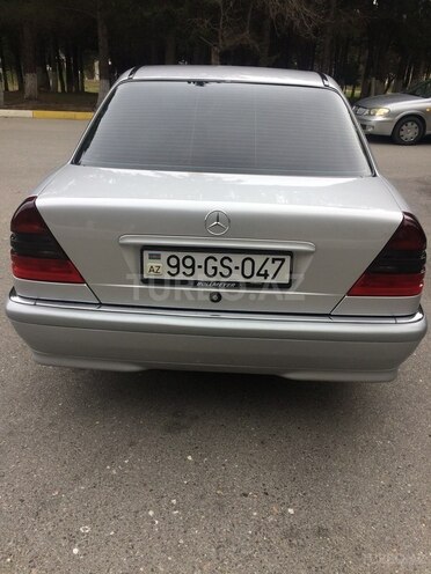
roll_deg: -1.0
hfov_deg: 48.2
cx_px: 216
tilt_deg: -24.7
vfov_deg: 61.7
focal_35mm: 29
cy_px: 287
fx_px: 481
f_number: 2.2
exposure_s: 1/446
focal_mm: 4.15
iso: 32
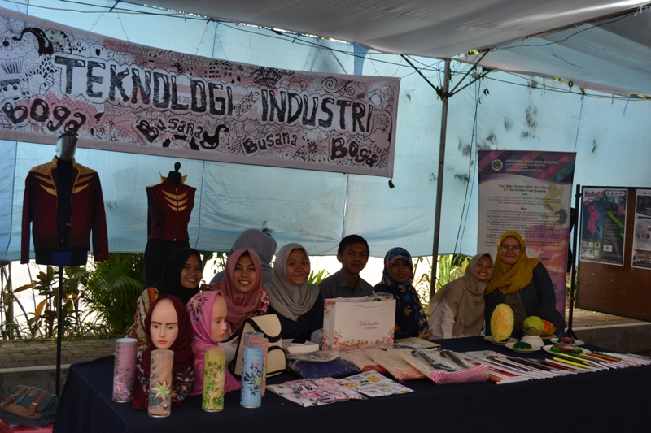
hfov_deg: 46.4
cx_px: 326
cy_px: 216
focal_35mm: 42
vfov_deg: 31.9
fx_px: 759
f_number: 5.6
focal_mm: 28
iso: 400
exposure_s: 1/125
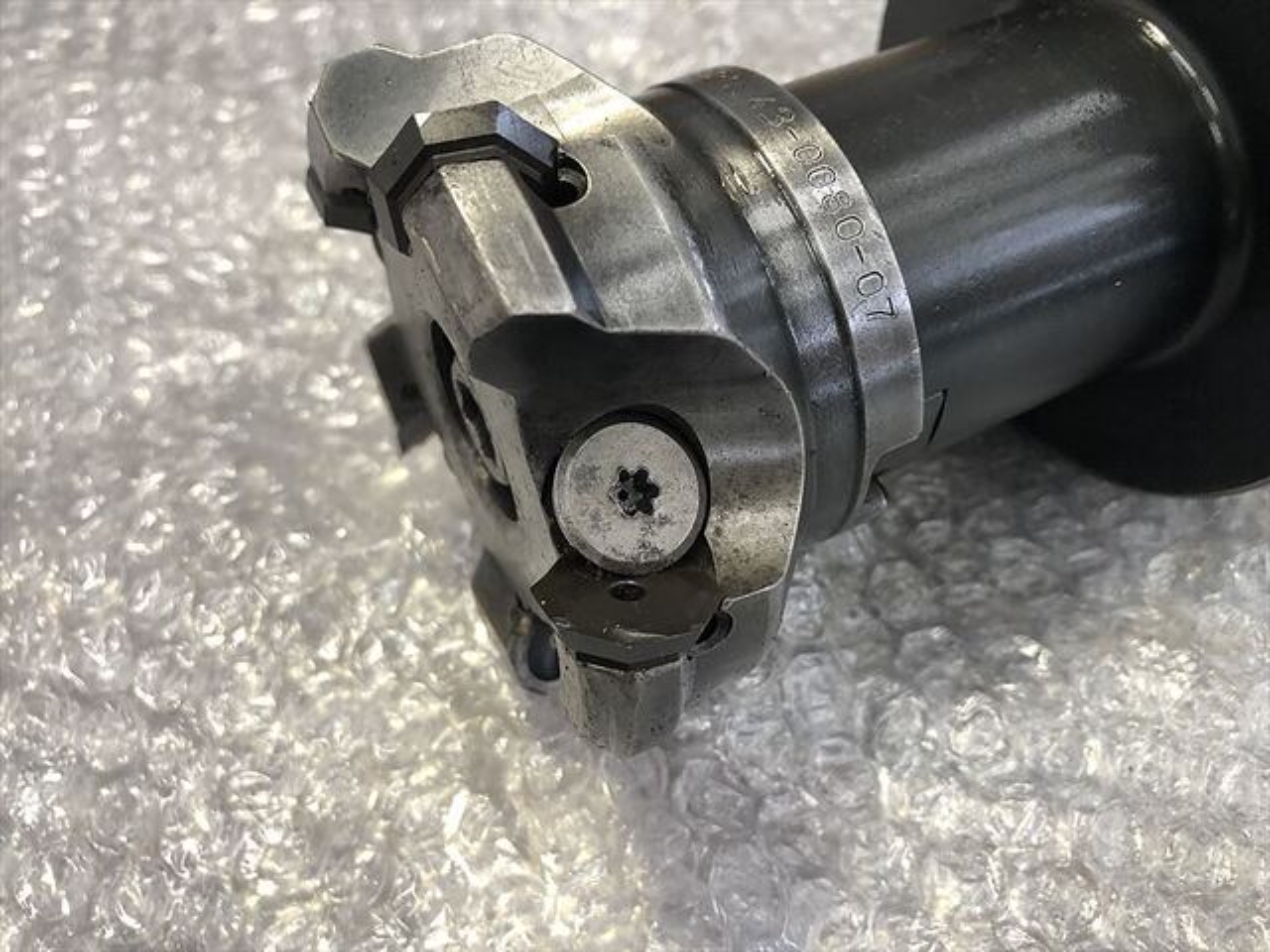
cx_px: 635
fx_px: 1027
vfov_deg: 49.7
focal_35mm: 28
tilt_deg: -57.5
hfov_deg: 63.4
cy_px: 476
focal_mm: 3.99
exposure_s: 1/25
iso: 32
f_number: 1.8
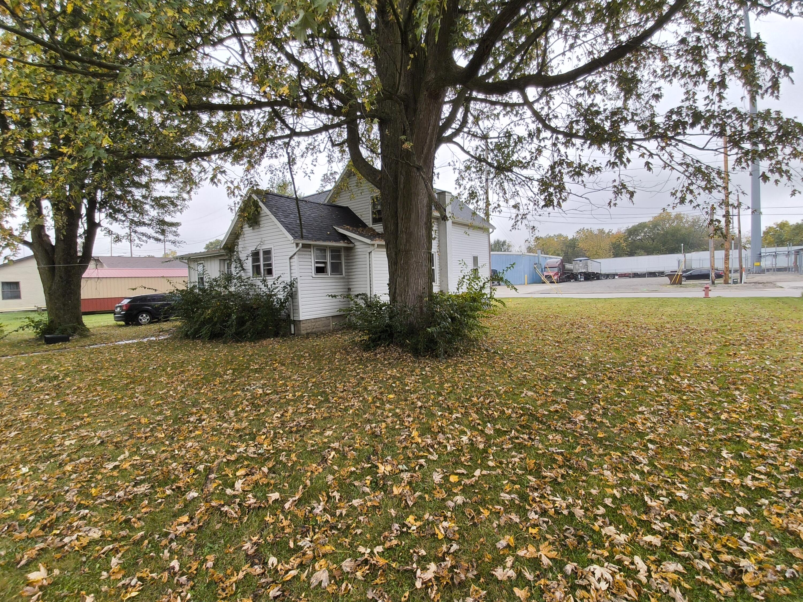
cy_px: 301
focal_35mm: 16
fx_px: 371
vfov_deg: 78.1
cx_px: 402
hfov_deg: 94.5
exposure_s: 1/100
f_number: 2.2
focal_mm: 1.46
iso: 50
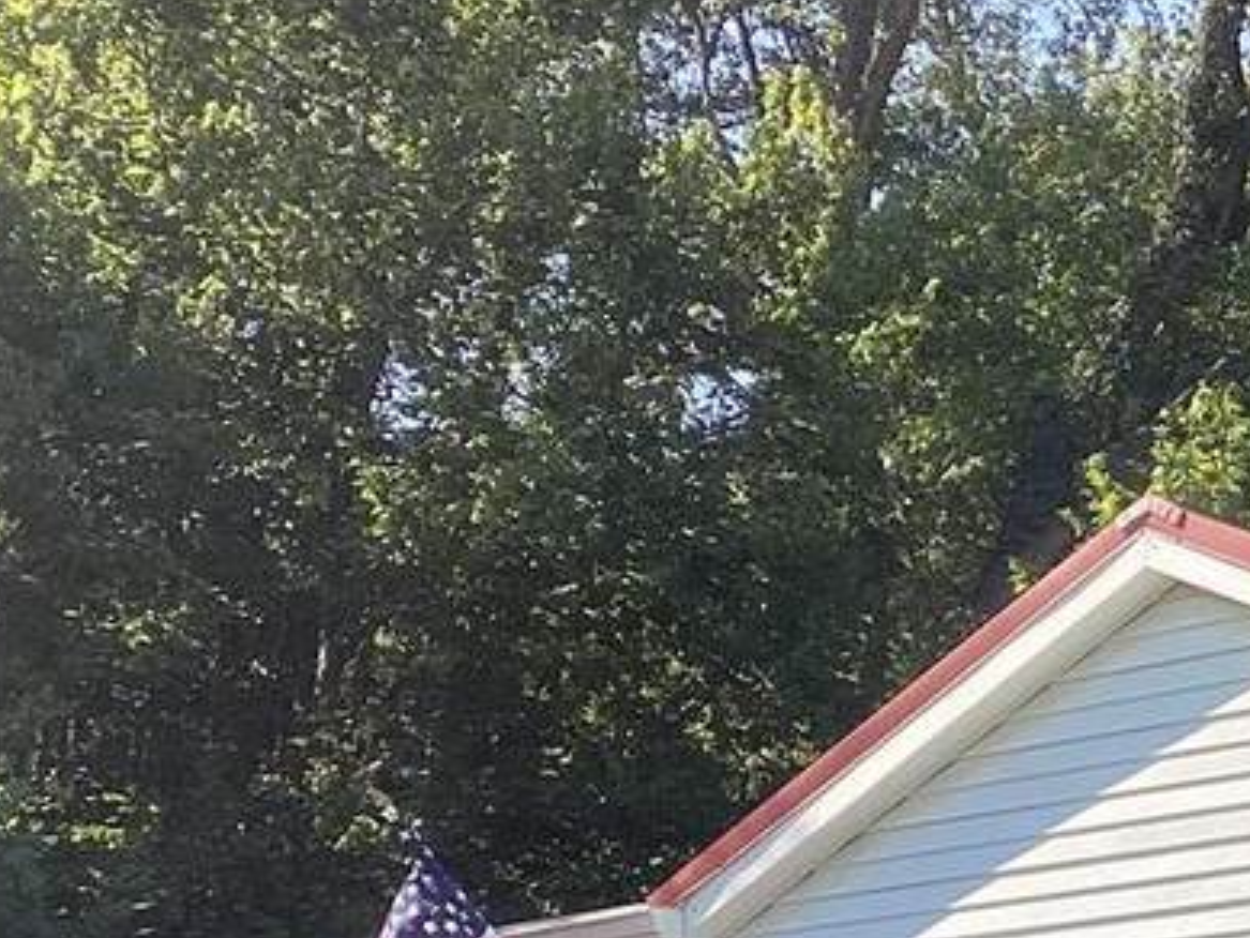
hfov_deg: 18.3
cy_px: 1118
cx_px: 1497
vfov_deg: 14.1
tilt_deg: +8.7
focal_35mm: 102
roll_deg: -0.3
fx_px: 3684
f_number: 2.4
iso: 25
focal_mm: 3.3
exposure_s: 1/485
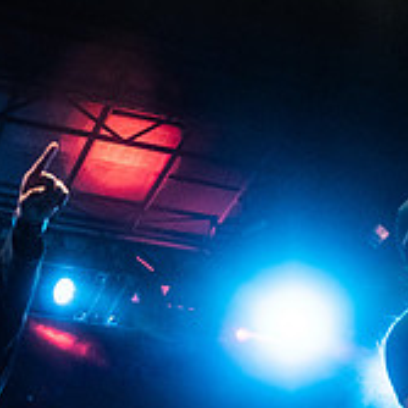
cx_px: -49
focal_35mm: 64
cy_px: 427
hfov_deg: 24.9
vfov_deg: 25.3
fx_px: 853
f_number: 3.5
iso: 2000
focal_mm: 20
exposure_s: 1/250
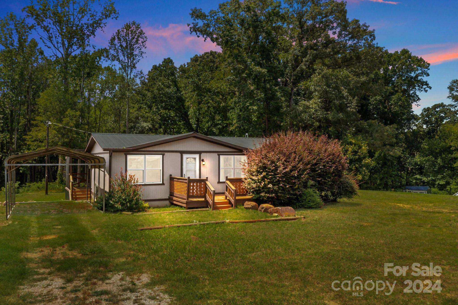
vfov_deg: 46.4
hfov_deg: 65.5
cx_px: 229
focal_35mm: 28
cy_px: 152
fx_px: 356
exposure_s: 1/640
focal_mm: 10.26
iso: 100
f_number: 6.3
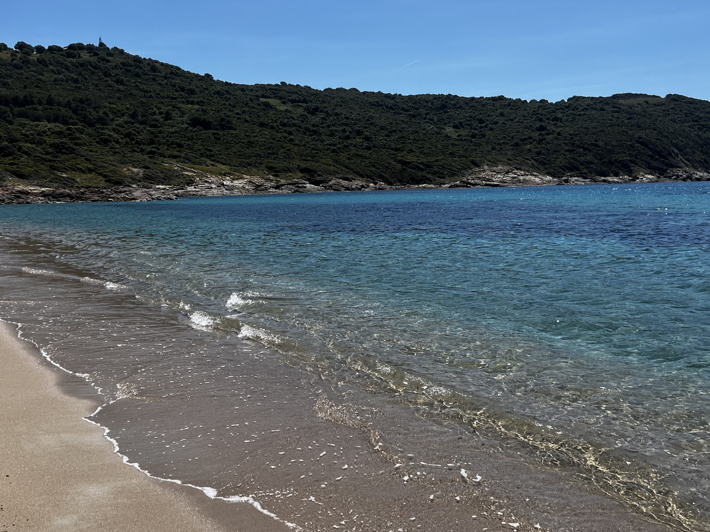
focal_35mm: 36
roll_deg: +1.7
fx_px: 738
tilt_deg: -1.5
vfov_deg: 39.4
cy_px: 201
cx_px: 330
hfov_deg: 51.3
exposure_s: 1/6579
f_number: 1.5
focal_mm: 5.7
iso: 50
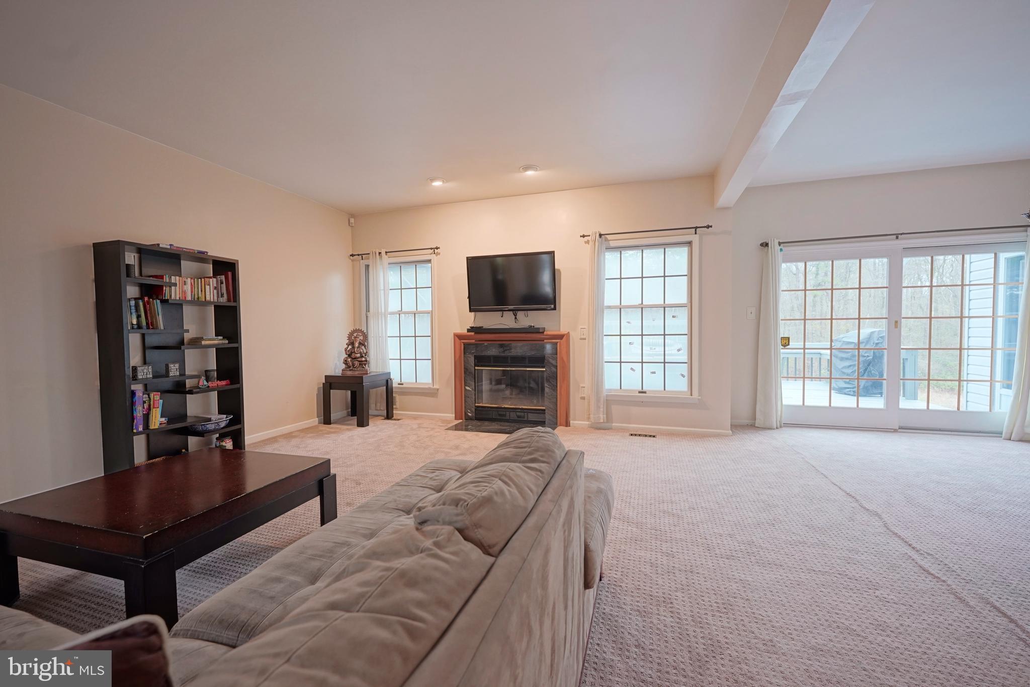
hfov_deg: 104.3
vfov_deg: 81.2
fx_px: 400
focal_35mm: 14
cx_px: 515
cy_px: 344
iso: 1600
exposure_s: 1/20
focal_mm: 14
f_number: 5.6
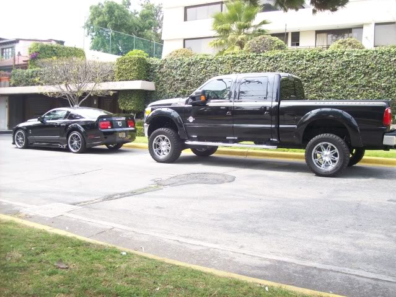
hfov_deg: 51.4
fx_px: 412
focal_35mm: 36
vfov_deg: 39.6
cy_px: 148
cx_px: 198
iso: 80
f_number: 2.7
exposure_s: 1/241
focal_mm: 6
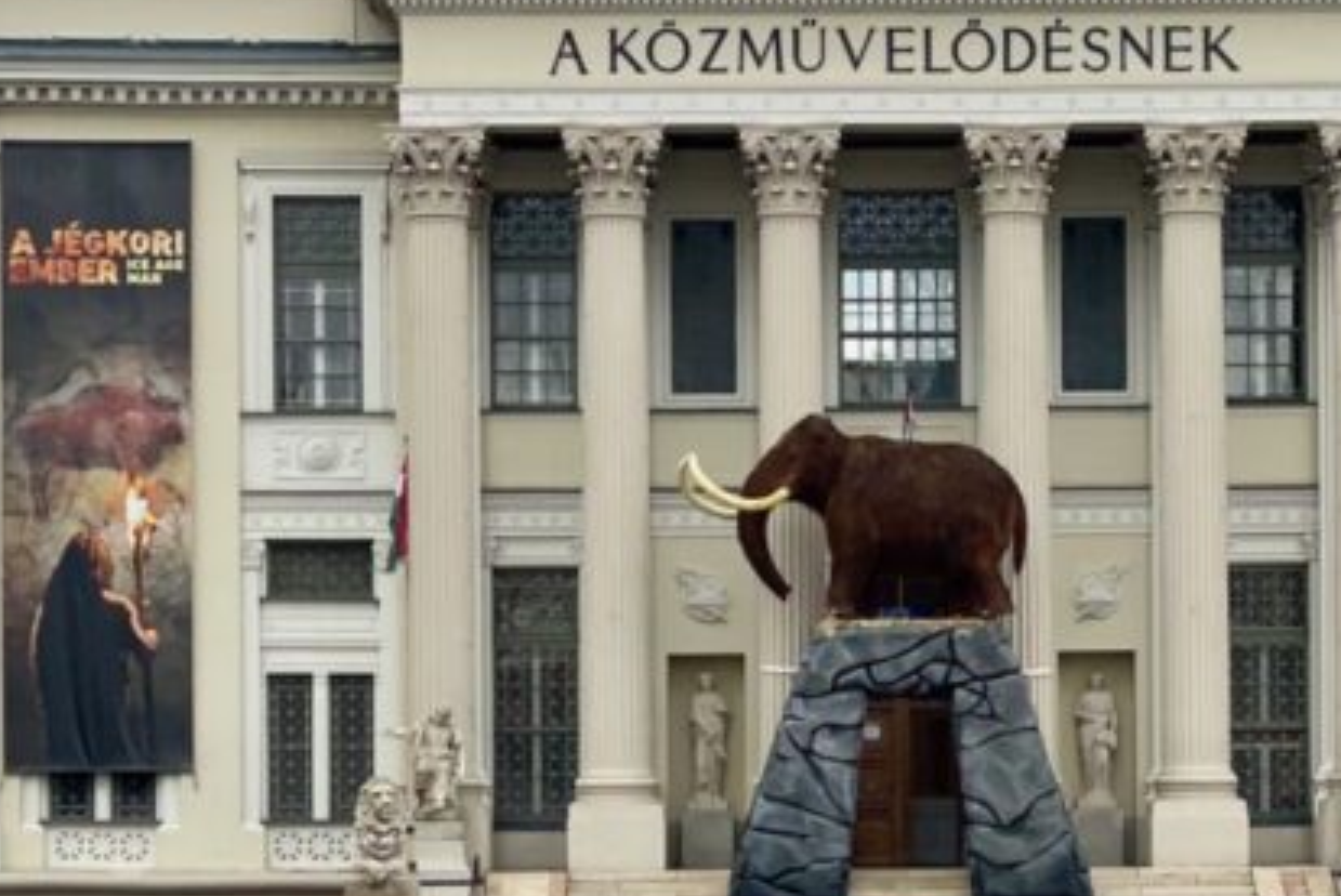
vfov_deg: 10.3
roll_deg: +0.1
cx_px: 935
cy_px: 523
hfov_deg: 15.2
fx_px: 4995
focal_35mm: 134
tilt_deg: +4.8
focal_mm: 6
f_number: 2
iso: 25
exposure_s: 1/185
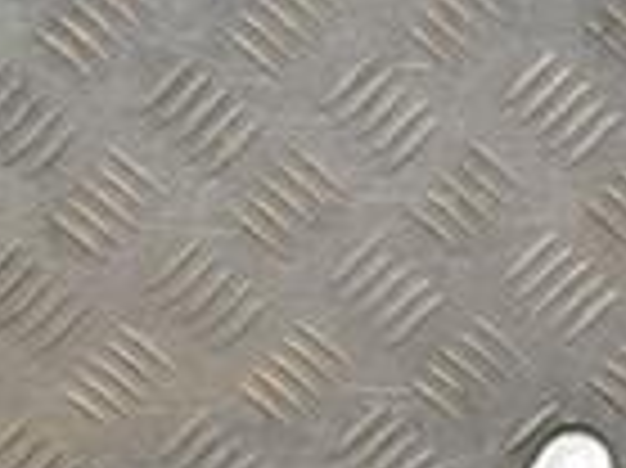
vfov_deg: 7.4
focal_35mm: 199
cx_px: 554
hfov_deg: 9.9
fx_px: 3596
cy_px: 526
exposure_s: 1/200
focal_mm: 32
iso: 800
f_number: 6.3
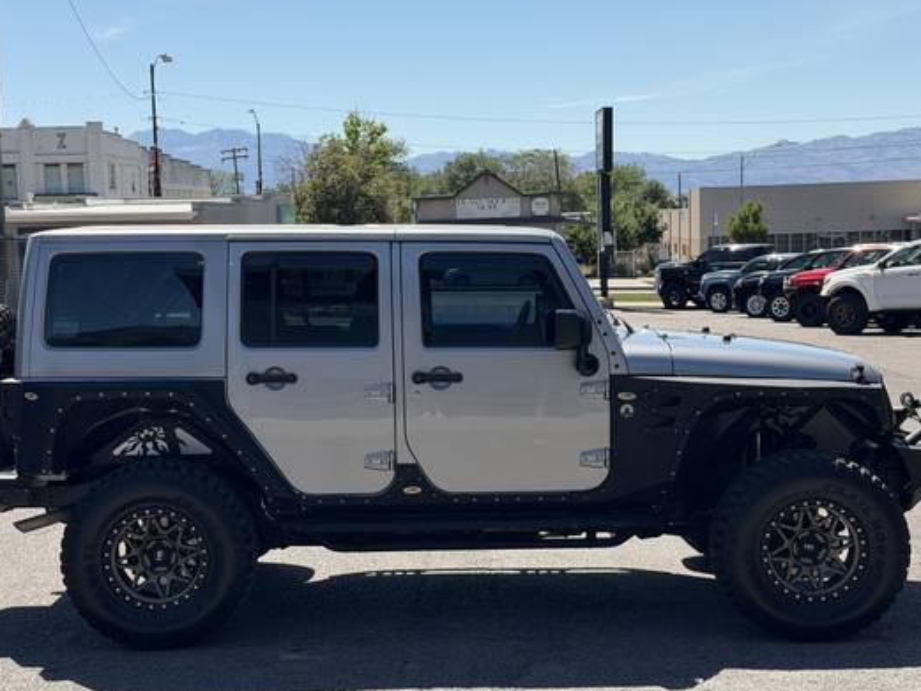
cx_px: 449
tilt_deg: -6.4
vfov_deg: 24.8
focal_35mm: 59
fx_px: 1570
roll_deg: +1.6
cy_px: 392
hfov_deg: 32.7
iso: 80
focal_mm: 6.76
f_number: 1.78
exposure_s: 1/1980
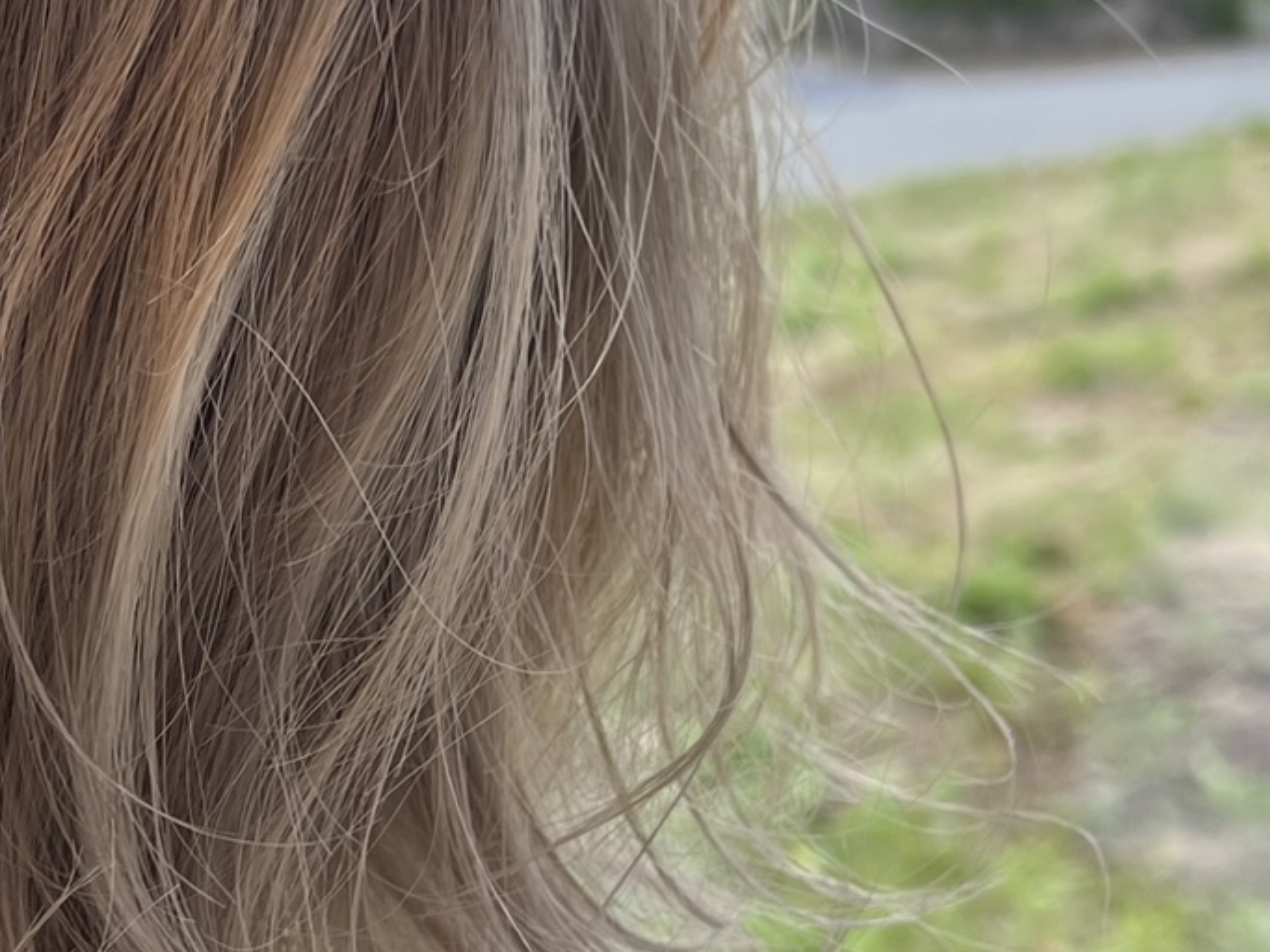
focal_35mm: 78
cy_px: 465
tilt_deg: -11.1
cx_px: -19
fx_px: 2861
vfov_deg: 18.9
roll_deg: -1.0
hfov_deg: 23.9
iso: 32
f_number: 1.5
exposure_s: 1/139
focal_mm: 5.7
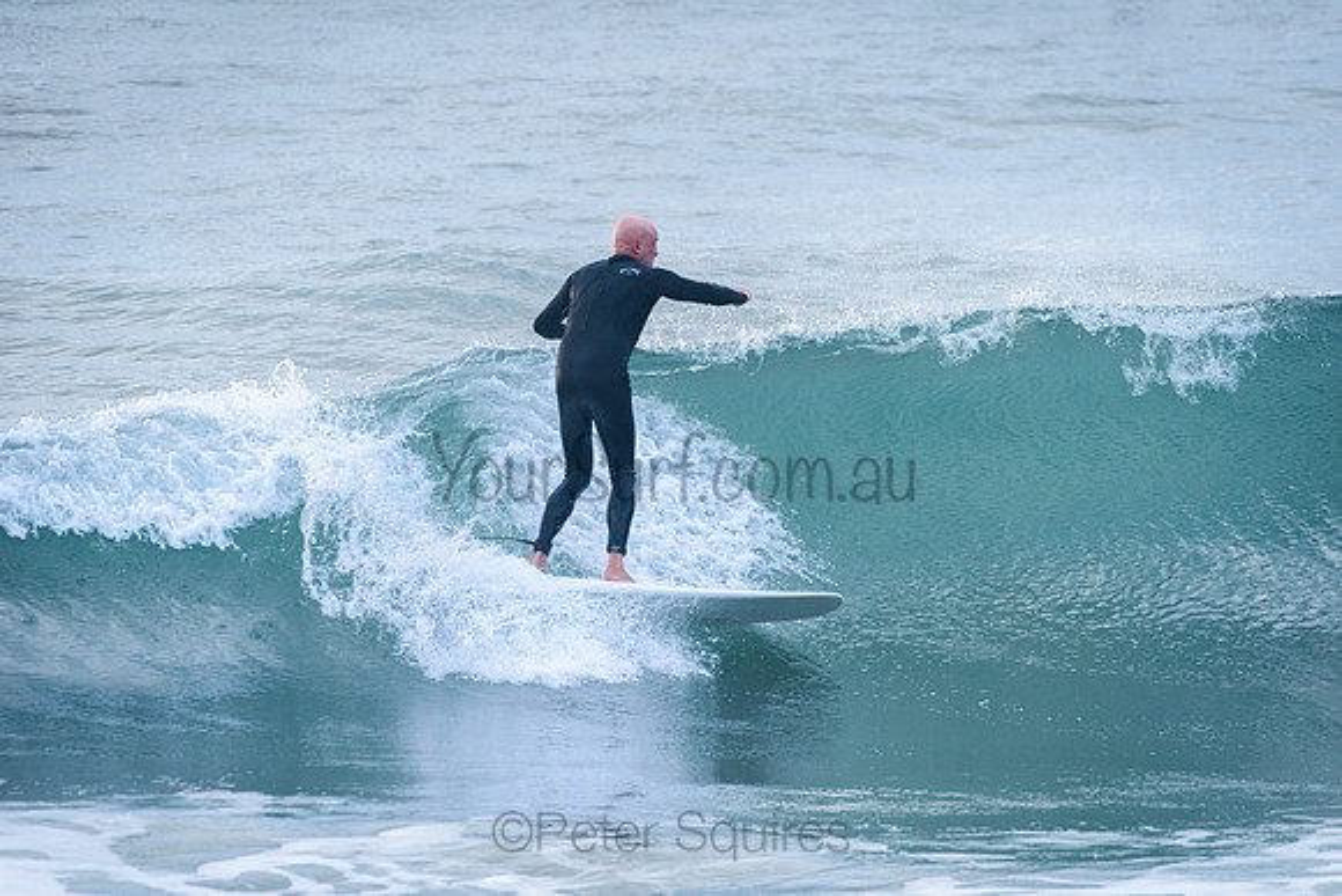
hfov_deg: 4.1
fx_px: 18747
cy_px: 448
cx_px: 671
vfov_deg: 2.7
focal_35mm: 503
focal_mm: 500
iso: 560
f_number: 5.6
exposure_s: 1/1000
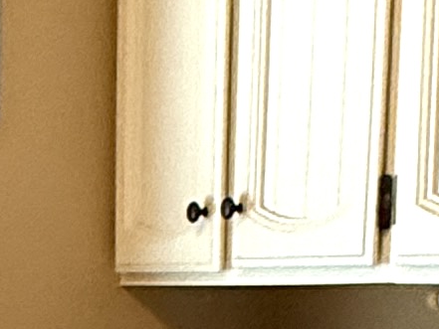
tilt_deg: -11.0
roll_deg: +2.7
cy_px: 665
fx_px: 1624
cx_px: -127
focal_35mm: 128
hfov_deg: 14.7
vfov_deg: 10.6
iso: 400
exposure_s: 1/60
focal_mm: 2.22
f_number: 2.2
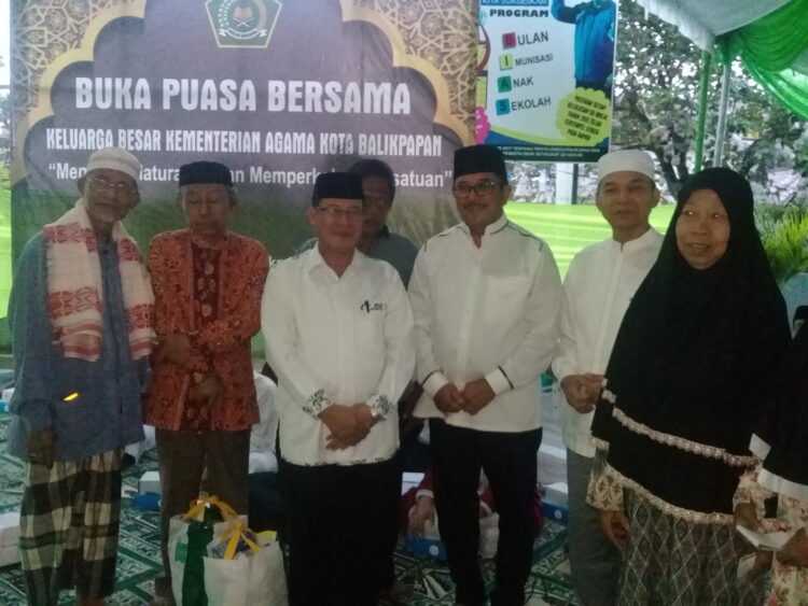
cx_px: 404
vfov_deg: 45.5
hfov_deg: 58.3
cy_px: 303
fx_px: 724
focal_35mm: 31
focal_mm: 3.3
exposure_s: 1/33
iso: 640
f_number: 2.2
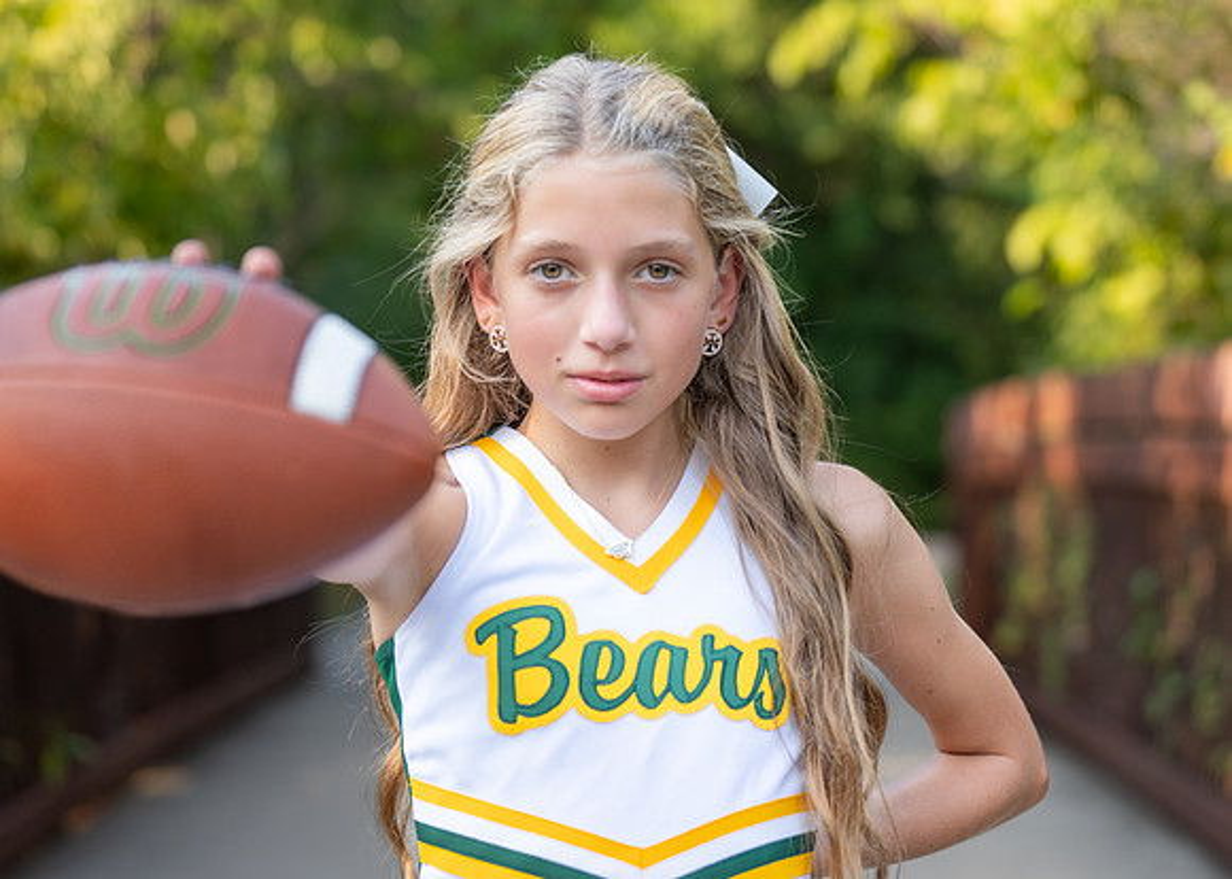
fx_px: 3430
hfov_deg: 20.4
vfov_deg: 14.6
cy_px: 369
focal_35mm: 98
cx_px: 634
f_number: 2.8
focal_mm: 70
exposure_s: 1/800
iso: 320
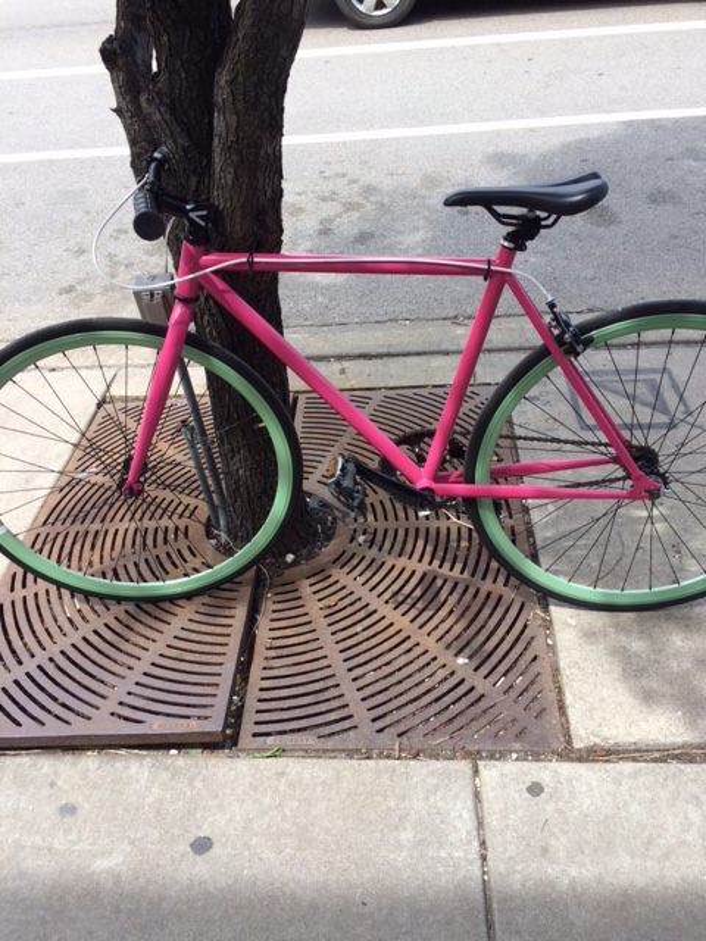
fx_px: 789
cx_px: 353
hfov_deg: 48.2
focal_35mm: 29
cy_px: 470
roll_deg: +4.5
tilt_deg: -40.1
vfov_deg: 61.7
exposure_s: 1/707
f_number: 2.2
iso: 32
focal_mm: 4.15
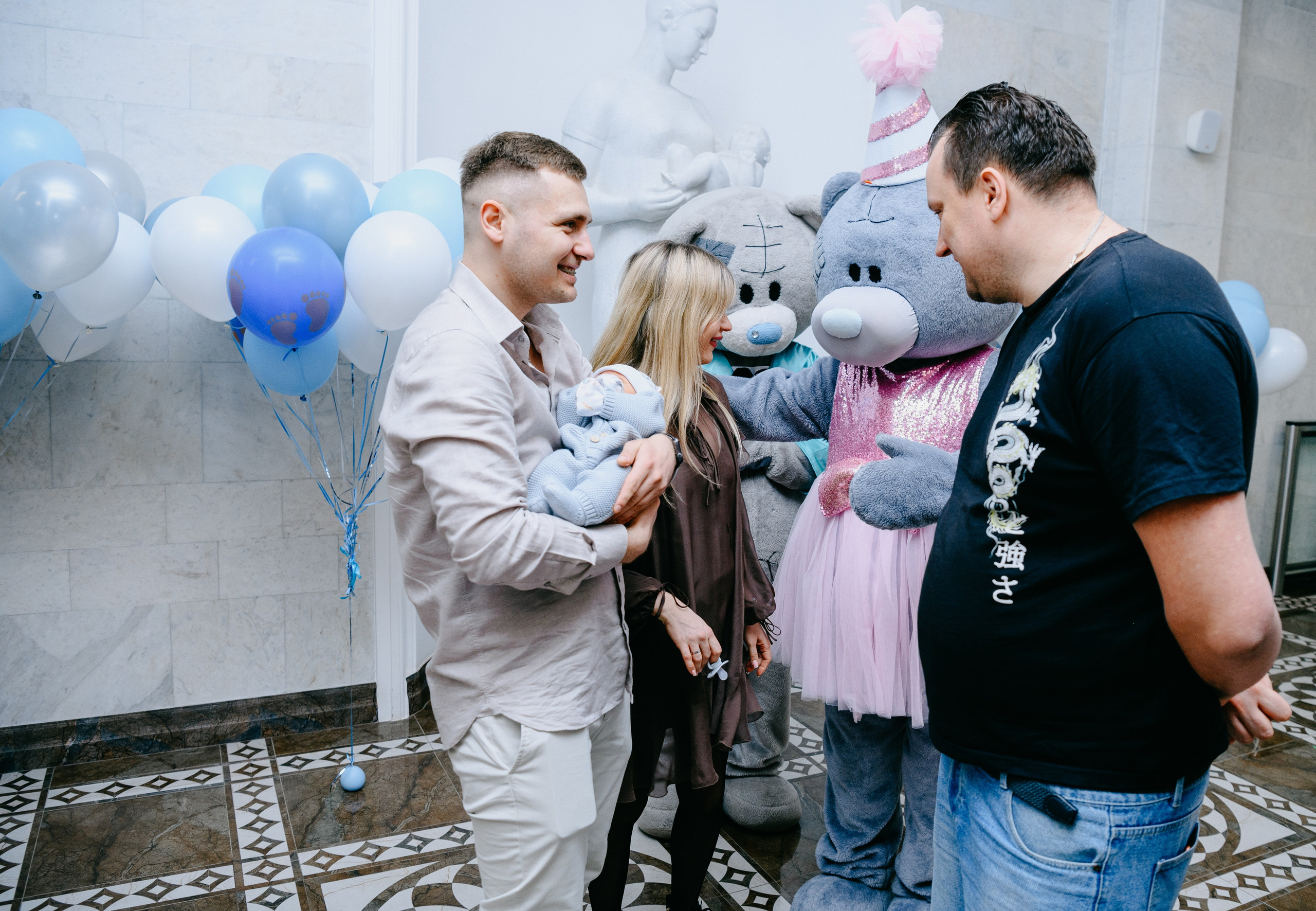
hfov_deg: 63.0
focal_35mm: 29
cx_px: 710
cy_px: 445
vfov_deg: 46.0
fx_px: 1071
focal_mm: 26
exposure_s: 1/160
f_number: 4
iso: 320
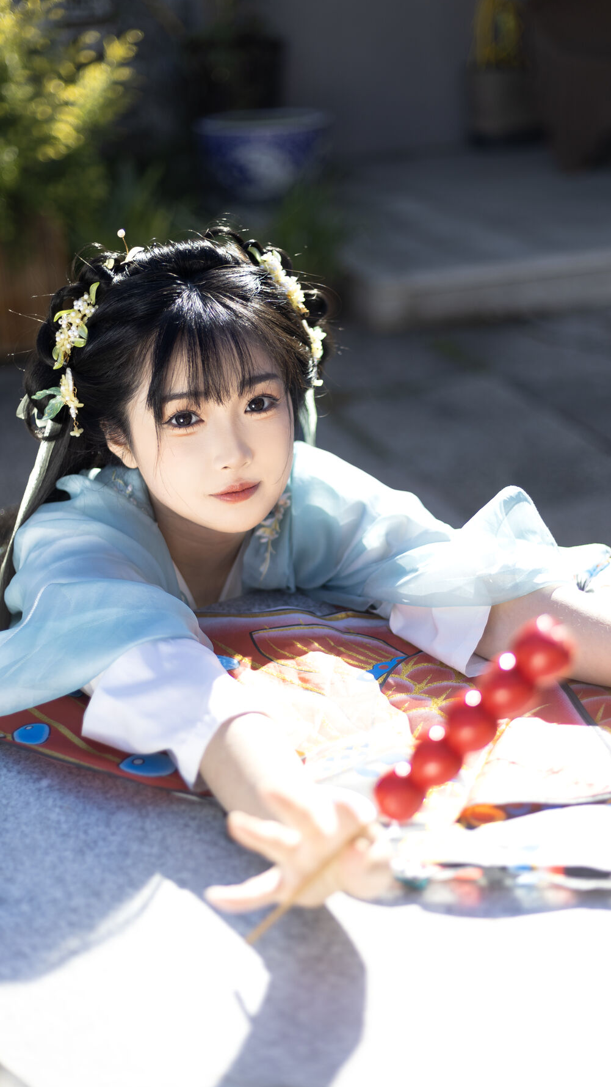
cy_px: 548
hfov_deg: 22.6
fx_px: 1526
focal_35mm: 53
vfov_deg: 39.2
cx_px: 347
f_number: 1.8
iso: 100
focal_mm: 50
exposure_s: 1/1600
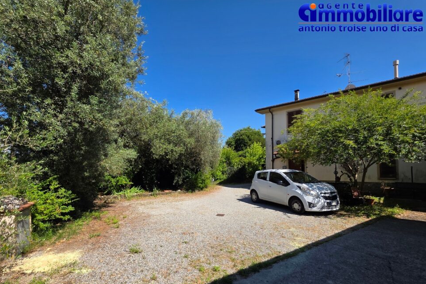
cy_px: 163
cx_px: 211
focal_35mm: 14
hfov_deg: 104.3
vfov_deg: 80.7
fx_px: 166
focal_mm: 2.2
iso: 40
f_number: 1.9
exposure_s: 1/1849
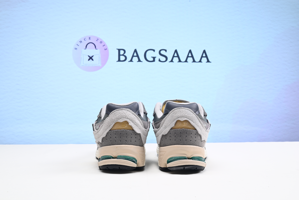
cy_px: 100
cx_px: 150
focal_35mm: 39
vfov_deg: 34.2
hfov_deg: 49.5
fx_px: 324
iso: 100
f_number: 16
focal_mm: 39
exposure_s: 1/2
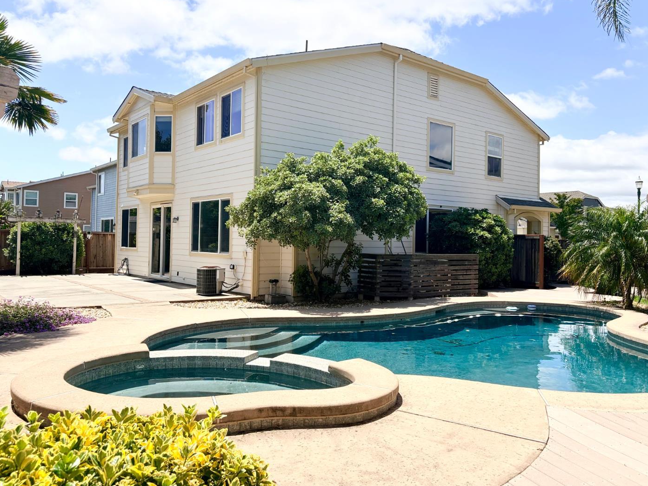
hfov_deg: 63.4
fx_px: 524
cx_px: 341
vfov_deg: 49.7
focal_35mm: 28
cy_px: 230
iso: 50
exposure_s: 1/4065
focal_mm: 5.96
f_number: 1.6
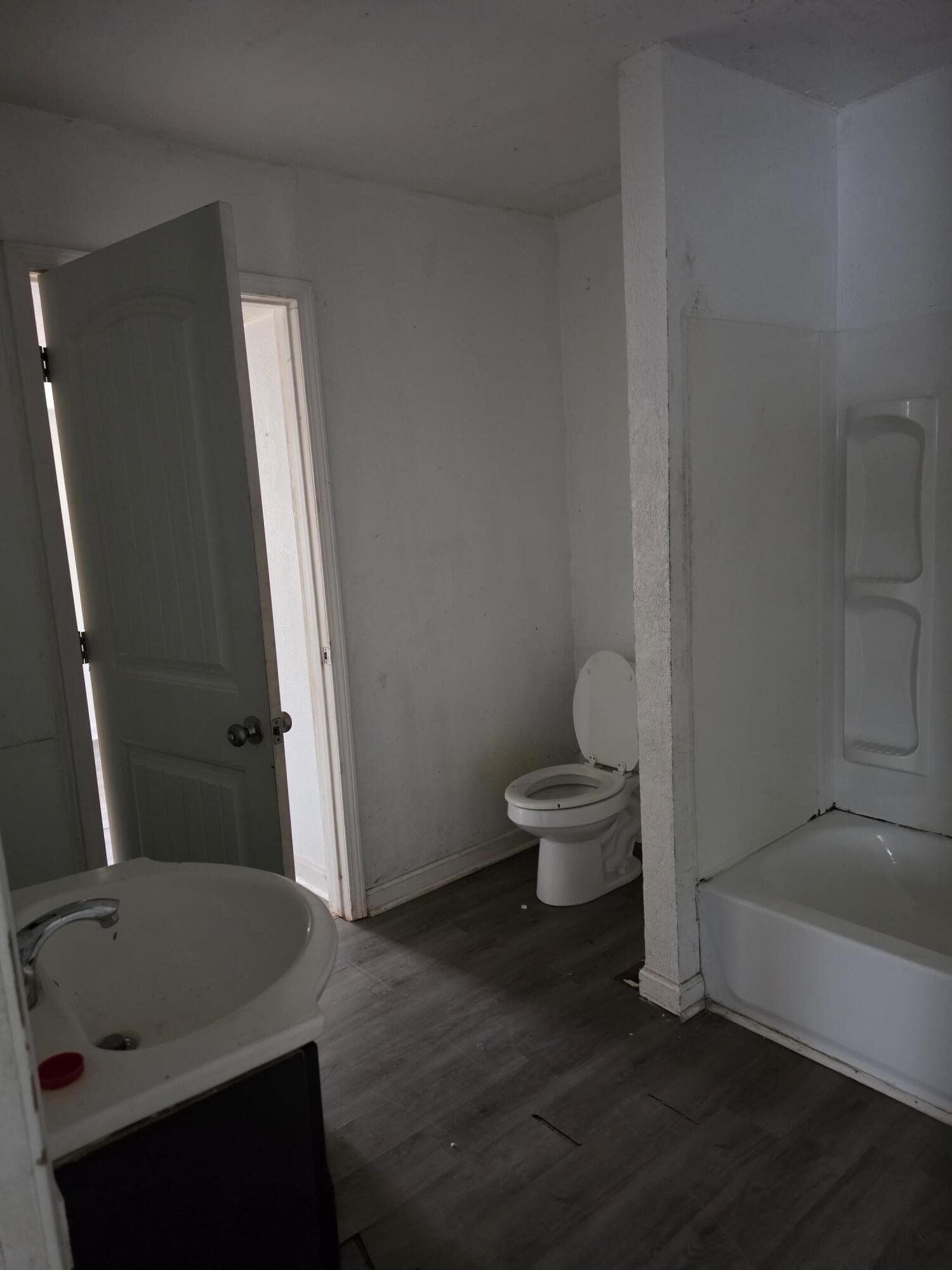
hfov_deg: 58.9
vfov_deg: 73.9
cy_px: 635
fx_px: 843
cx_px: 476
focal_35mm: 23
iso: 800
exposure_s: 1/30
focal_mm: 6.5
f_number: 1.4
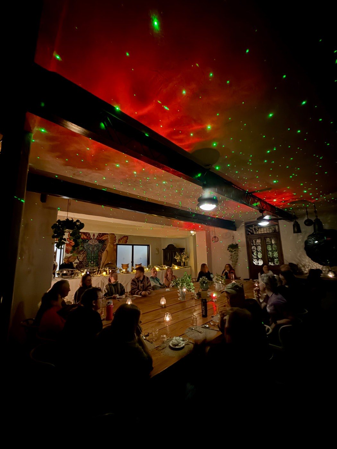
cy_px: 224
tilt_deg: +10.3
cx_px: 168
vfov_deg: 102.1
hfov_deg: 85.7
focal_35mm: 14
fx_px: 182
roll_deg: +0.3
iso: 3200
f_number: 2.2
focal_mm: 2.22
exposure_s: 1/4
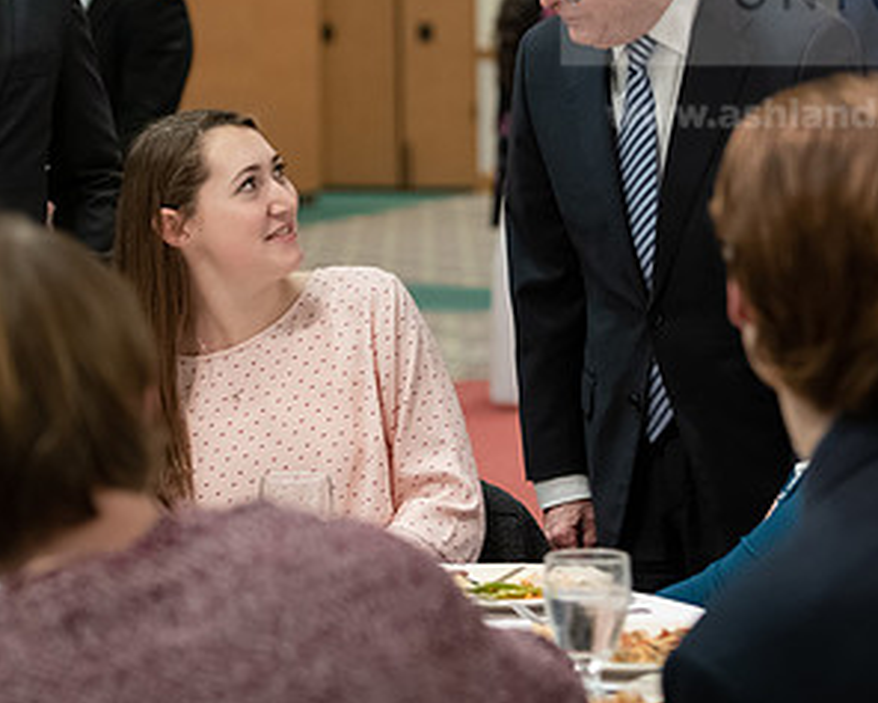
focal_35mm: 151
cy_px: 176
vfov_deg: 10.2
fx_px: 3925
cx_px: 472
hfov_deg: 12.8
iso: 3200
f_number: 3.5
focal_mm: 82
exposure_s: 1/200
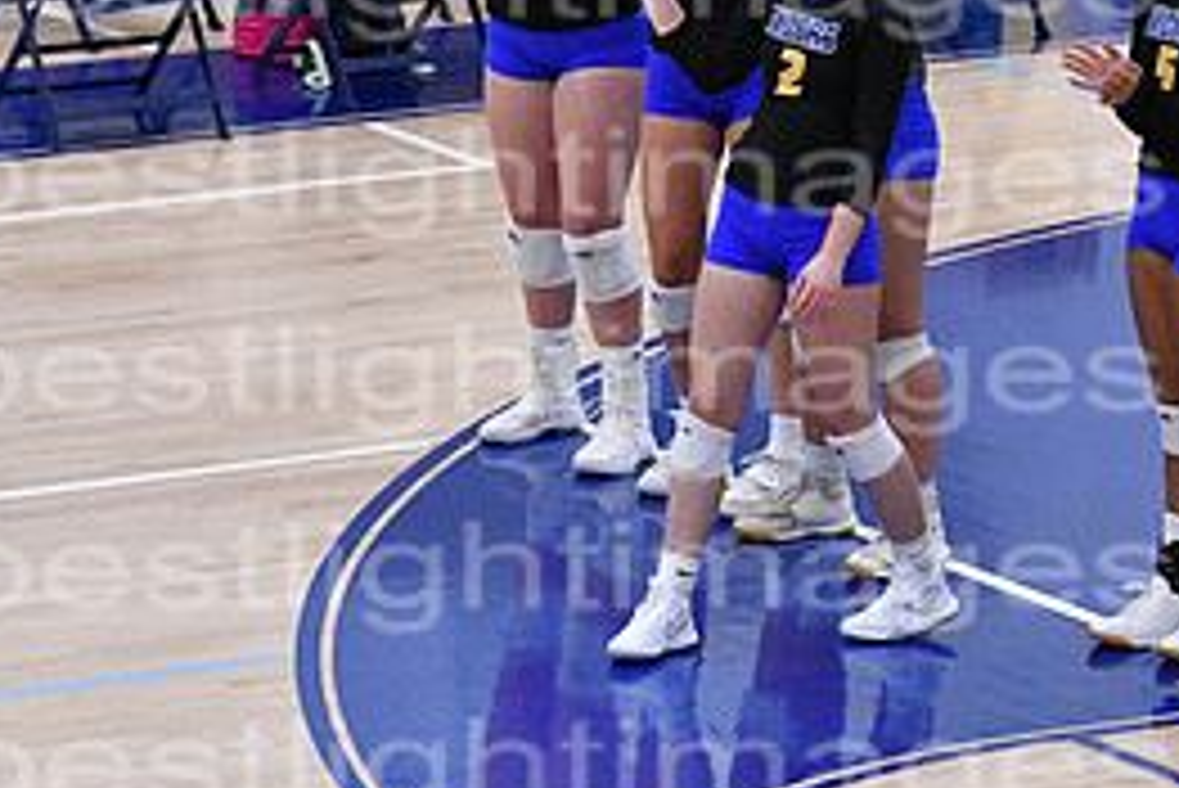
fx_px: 11439
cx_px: 536
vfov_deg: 3.9
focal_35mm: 349
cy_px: 281
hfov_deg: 5.9
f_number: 3.2
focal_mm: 105
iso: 6400
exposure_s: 1/1250
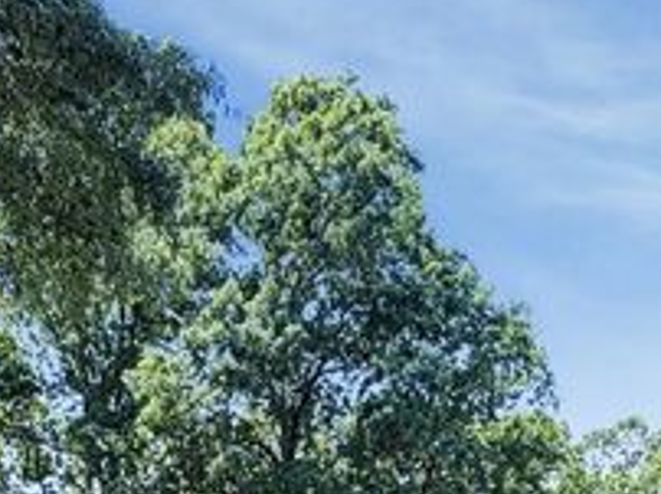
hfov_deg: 27.4
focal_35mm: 71
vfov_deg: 14.7
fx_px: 1354
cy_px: 1132
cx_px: 317
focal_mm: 2.22
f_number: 2.2
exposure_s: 1/228
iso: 40
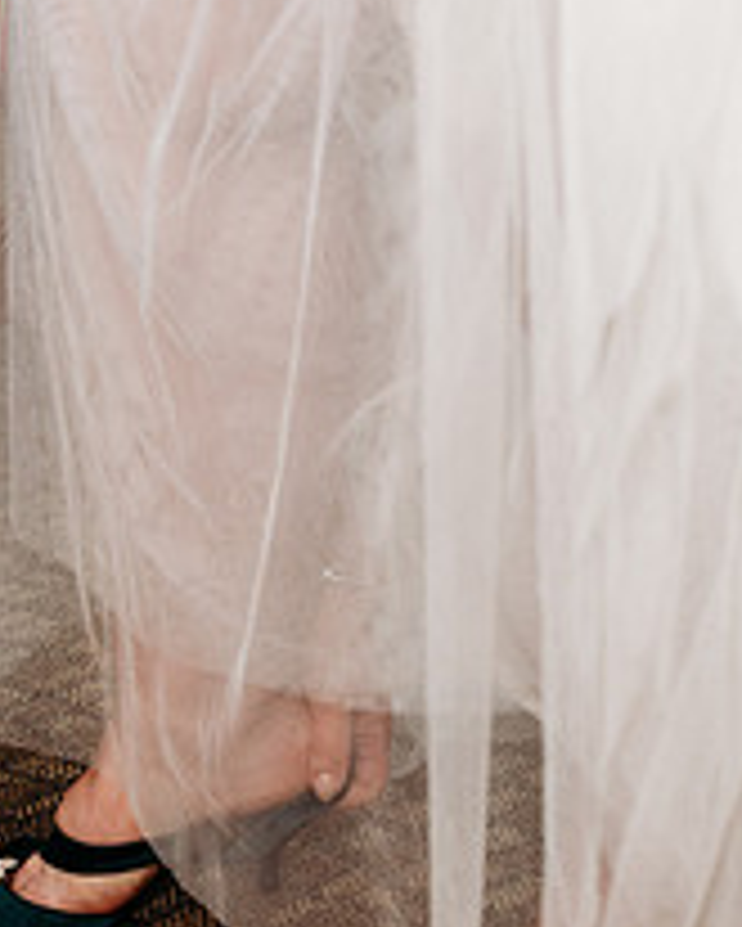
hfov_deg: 19.0
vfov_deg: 23.8
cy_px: 544
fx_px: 2194
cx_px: 130
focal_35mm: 80
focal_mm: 39
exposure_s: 1/200
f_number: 4.5
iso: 1250
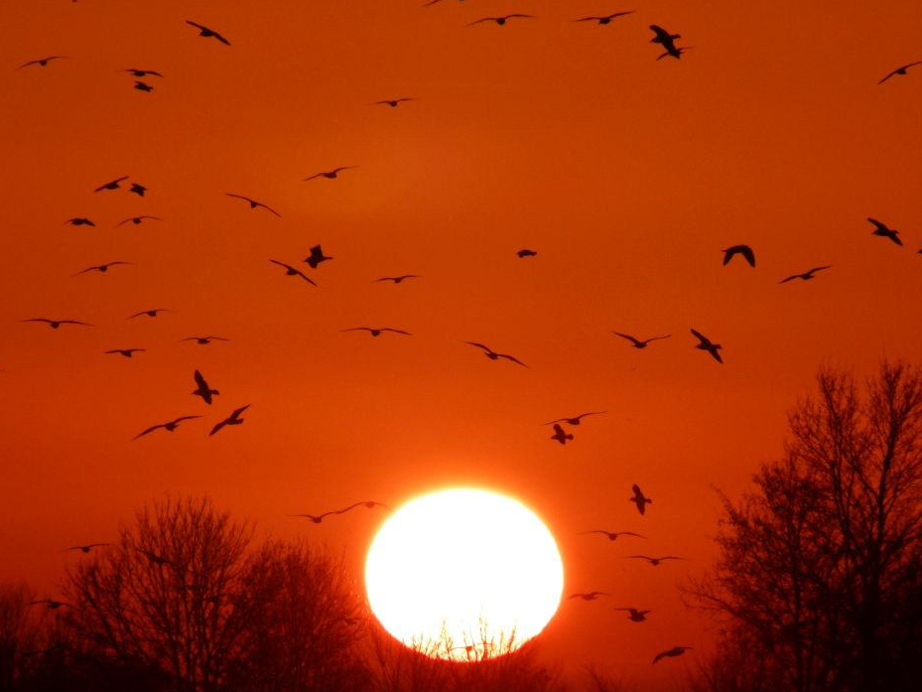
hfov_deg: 2.6
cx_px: 450
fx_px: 20671
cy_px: 355
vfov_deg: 1.9
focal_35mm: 776
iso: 100
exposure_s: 1/2000
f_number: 6.3
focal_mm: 108
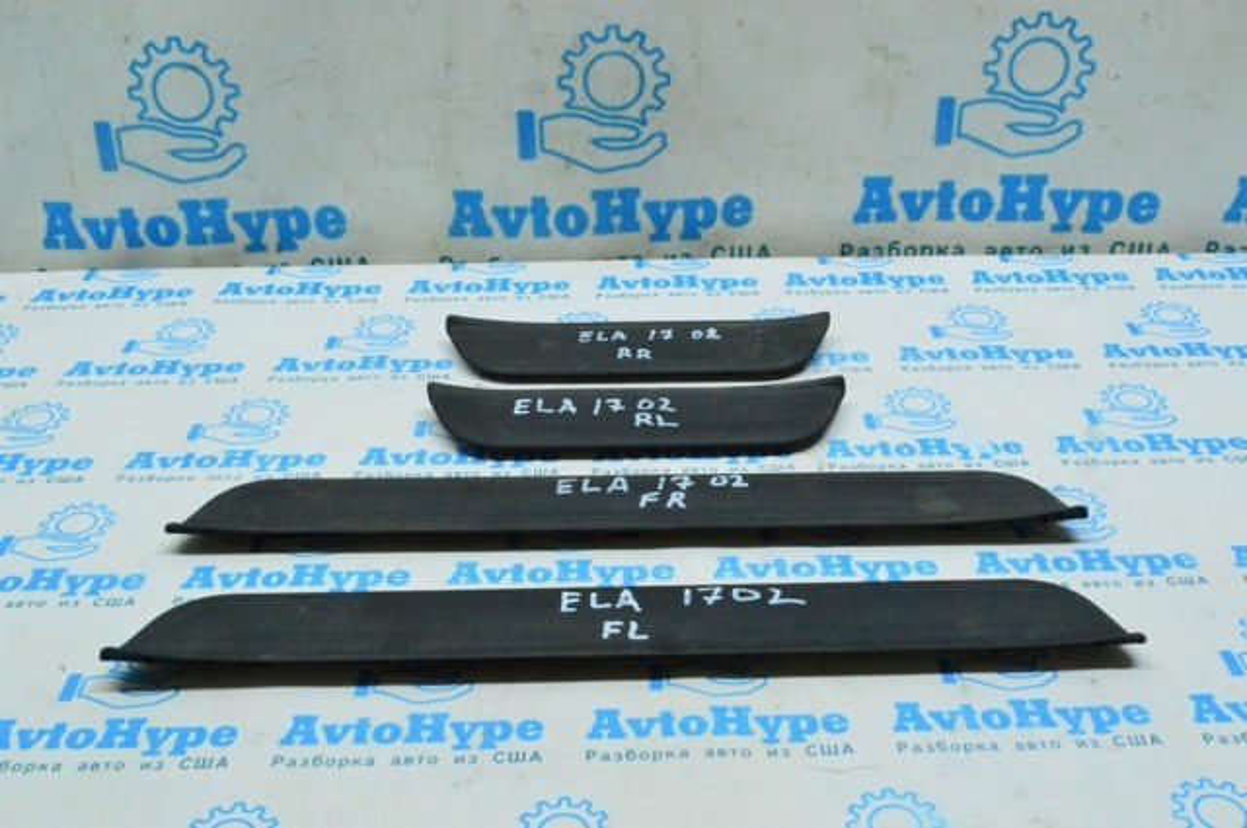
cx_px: 624
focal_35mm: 40
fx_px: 1401
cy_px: 414
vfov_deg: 32.9
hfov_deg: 48.0
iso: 6400
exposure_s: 1/30
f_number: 25
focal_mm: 27
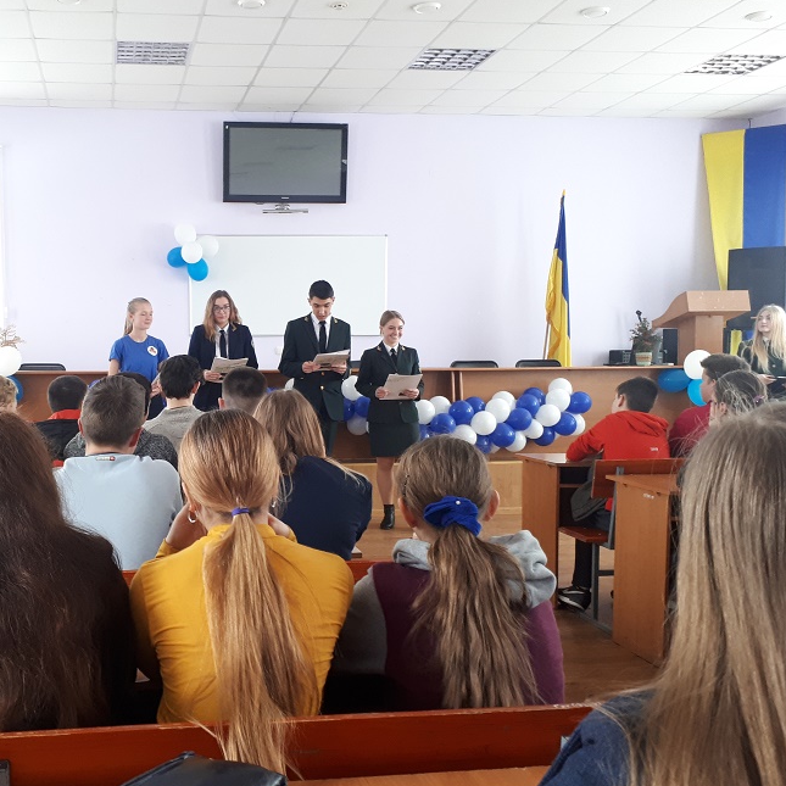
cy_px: 384
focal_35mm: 37
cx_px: 217
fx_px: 951
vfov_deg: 44.9
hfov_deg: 43.8
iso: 160
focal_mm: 3.6
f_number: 1.9
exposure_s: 1/20
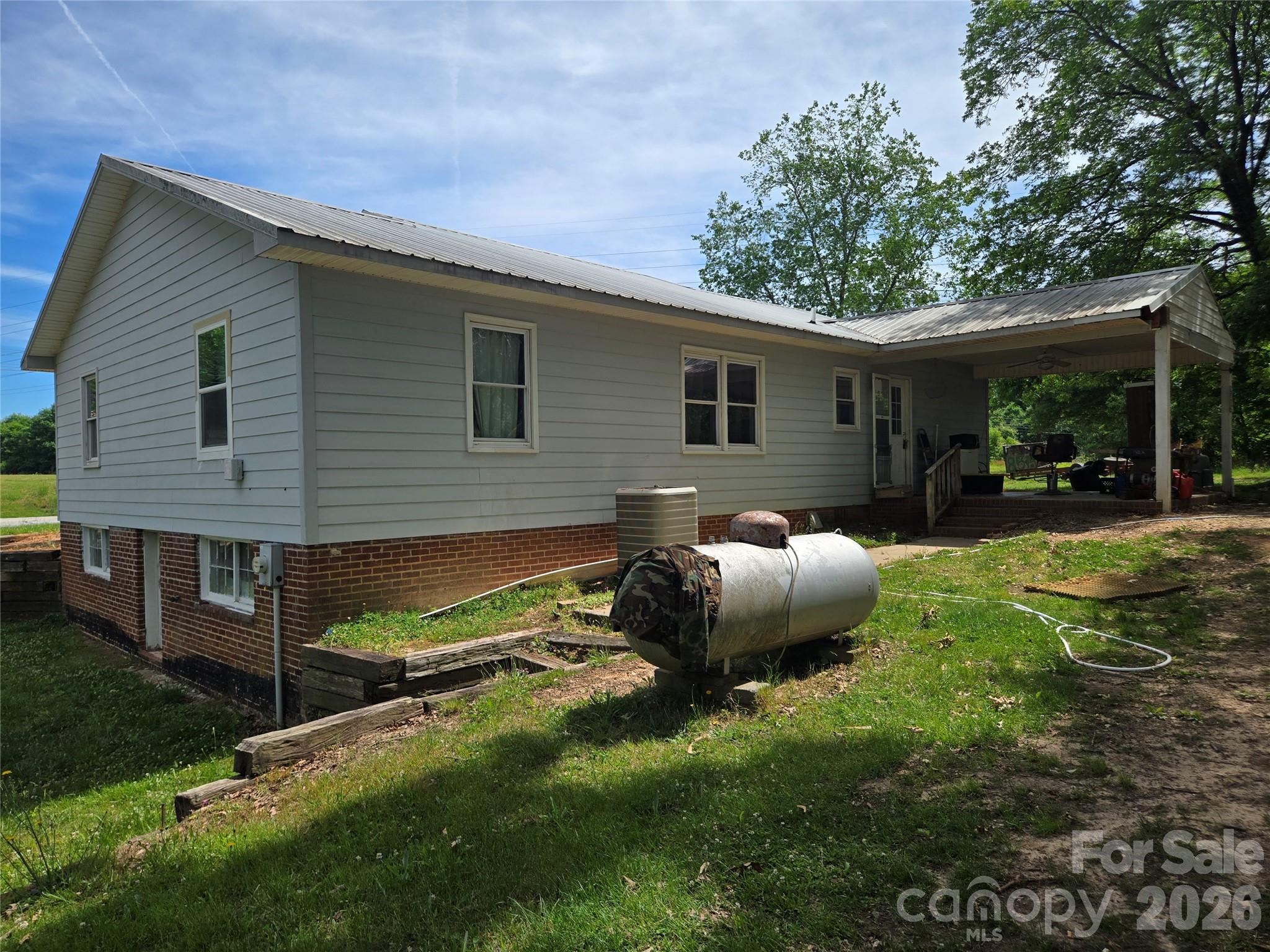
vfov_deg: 58.9
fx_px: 844
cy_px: 476
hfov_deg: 73.9
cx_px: 635
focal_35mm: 23
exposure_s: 1/2921
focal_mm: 5.4
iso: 50
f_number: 1.8
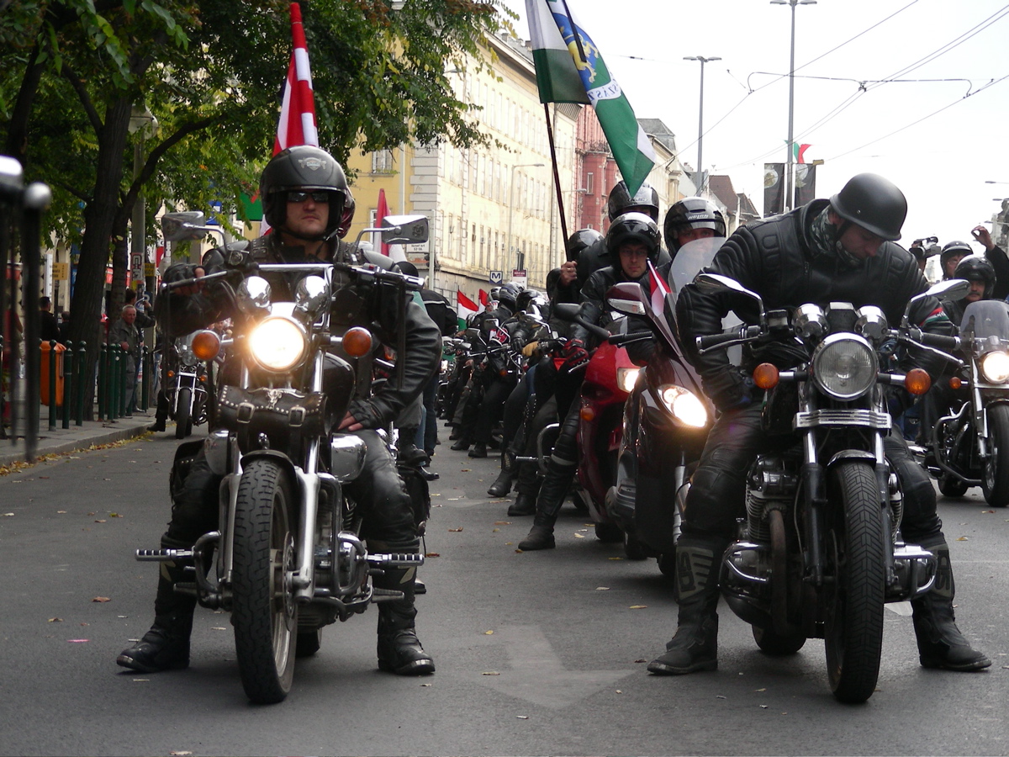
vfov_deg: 13.1
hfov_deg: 17.4
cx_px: 504
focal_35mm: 113
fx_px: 3294
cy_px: 378
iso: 50
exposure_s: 1/106
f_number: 3.5
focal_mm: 18.9
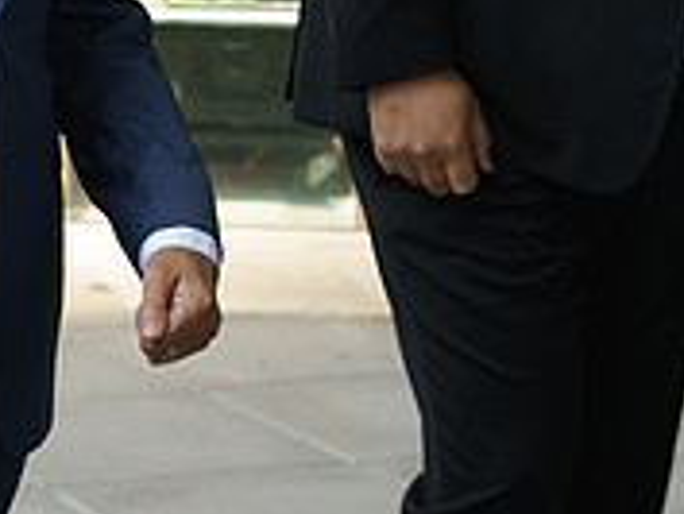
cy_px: -253
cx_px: 209
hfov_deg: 11.1
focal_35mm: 177
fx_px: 3500
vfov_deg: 8.2
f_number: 4
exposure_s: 1/320
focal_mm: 50
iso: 250
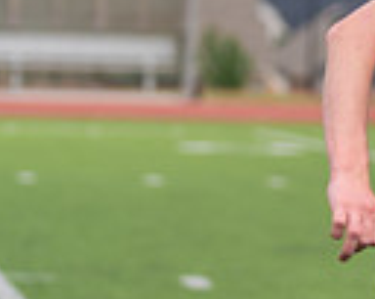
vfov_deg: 3.8
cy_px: 145
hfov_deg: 4.7
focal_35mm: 408
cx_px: 700
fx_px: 4521
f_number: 3.2
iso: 100
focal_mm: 96
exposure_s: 1/1250
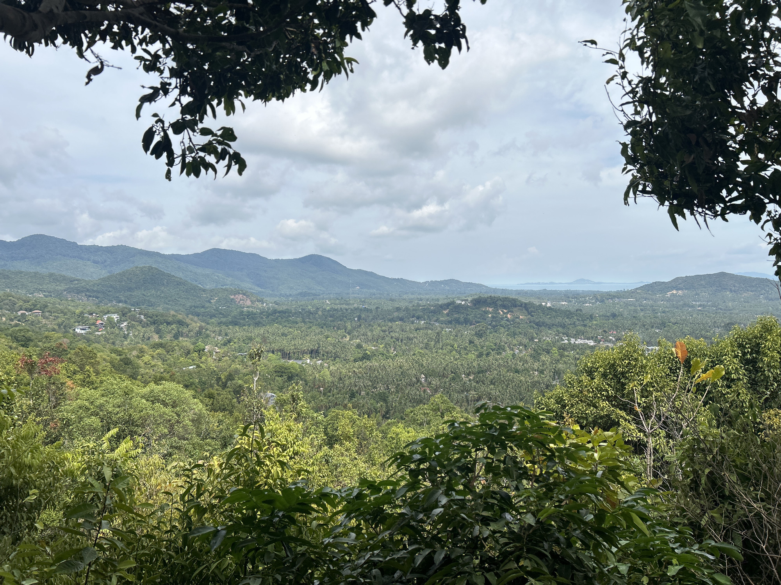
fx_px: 587
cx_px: 390
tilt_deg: -1.6
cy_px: 292
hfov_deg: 67.3
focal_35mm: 26
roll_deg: +0.5
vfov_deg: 53.1
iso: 50
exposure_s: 1/4831
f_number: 1.5
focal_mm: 5.7
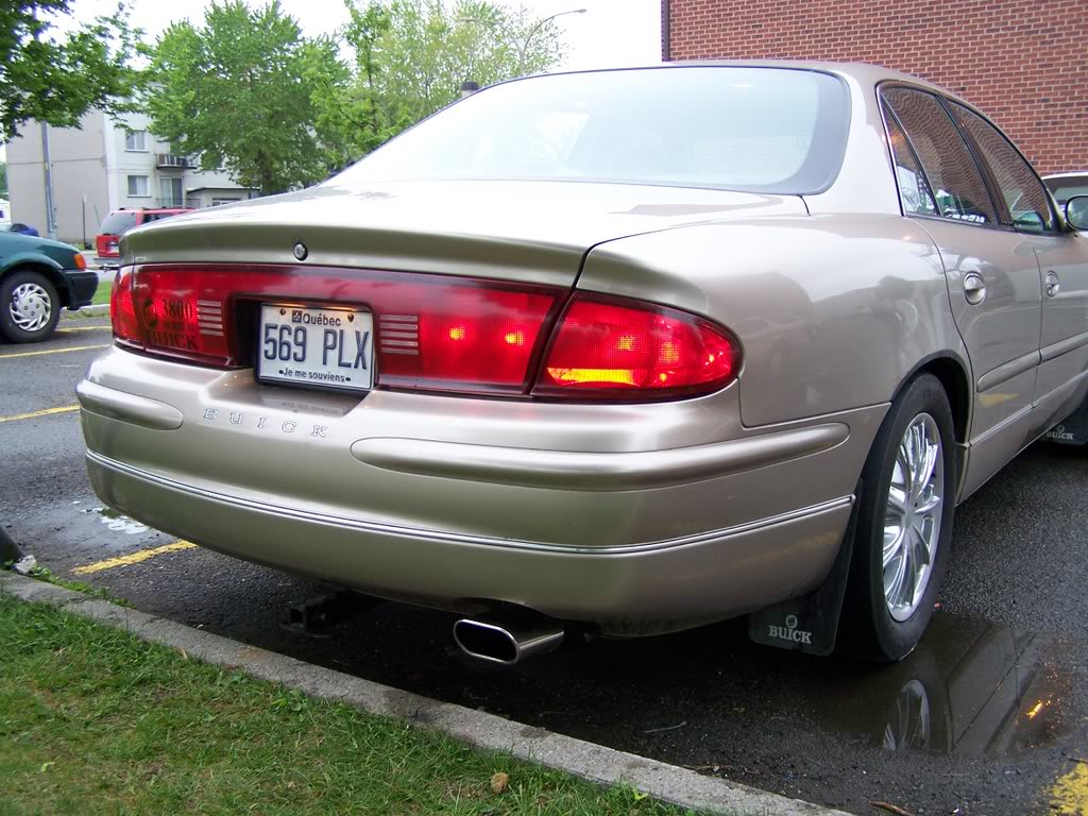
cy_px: 408
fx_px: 1194
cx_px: 544
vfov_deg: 37.7
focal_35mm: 38
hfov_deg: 49.0
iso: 125
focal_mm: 6.3
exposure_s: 1/30
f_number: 2.8
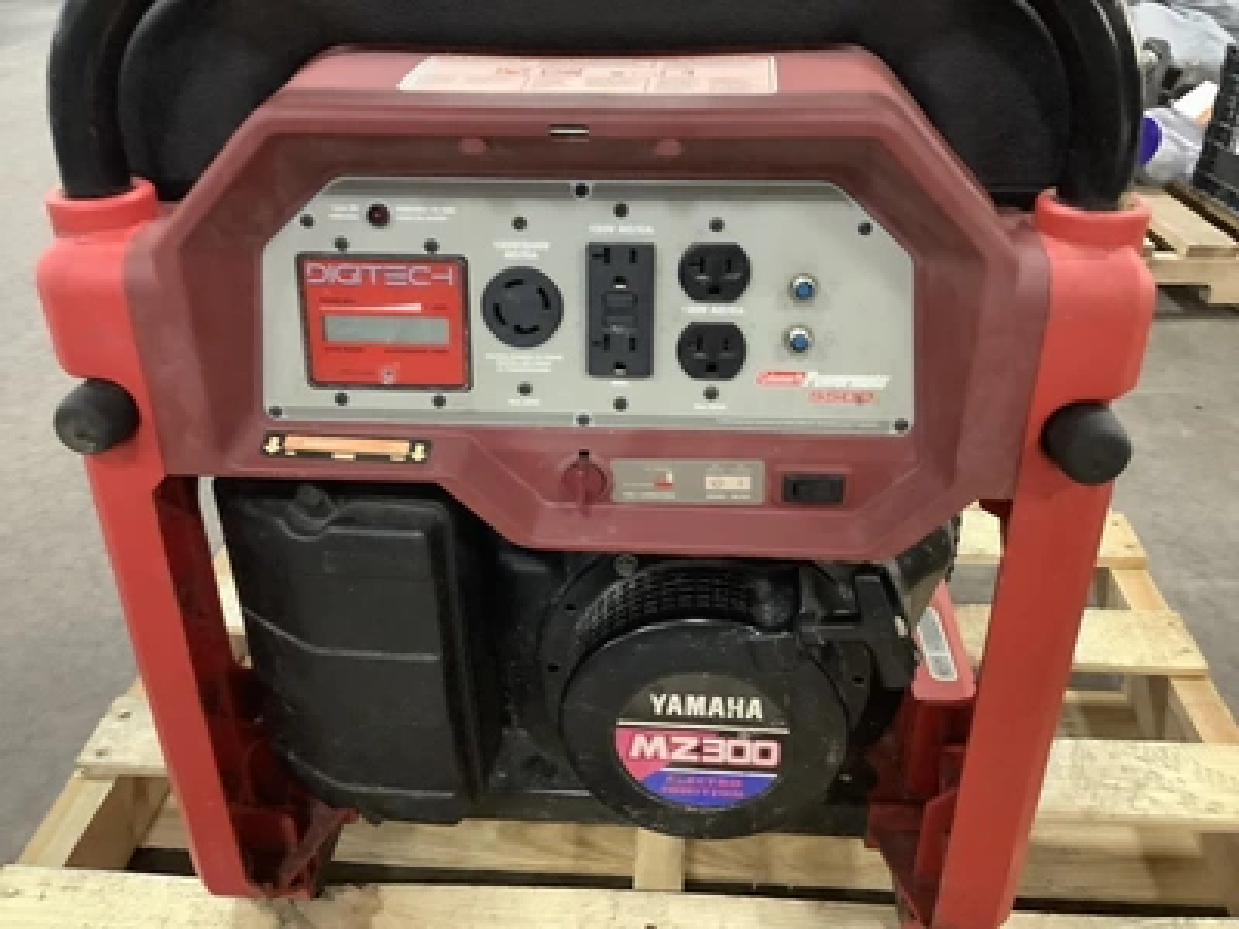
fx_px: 1110
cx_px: 620
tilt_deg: -30.4
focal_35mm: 31
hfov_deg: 58.4
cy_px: 464
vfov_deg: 45.4
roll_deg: +1.1
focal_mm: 3.3
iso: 640
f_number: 2.4
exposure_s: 1/30
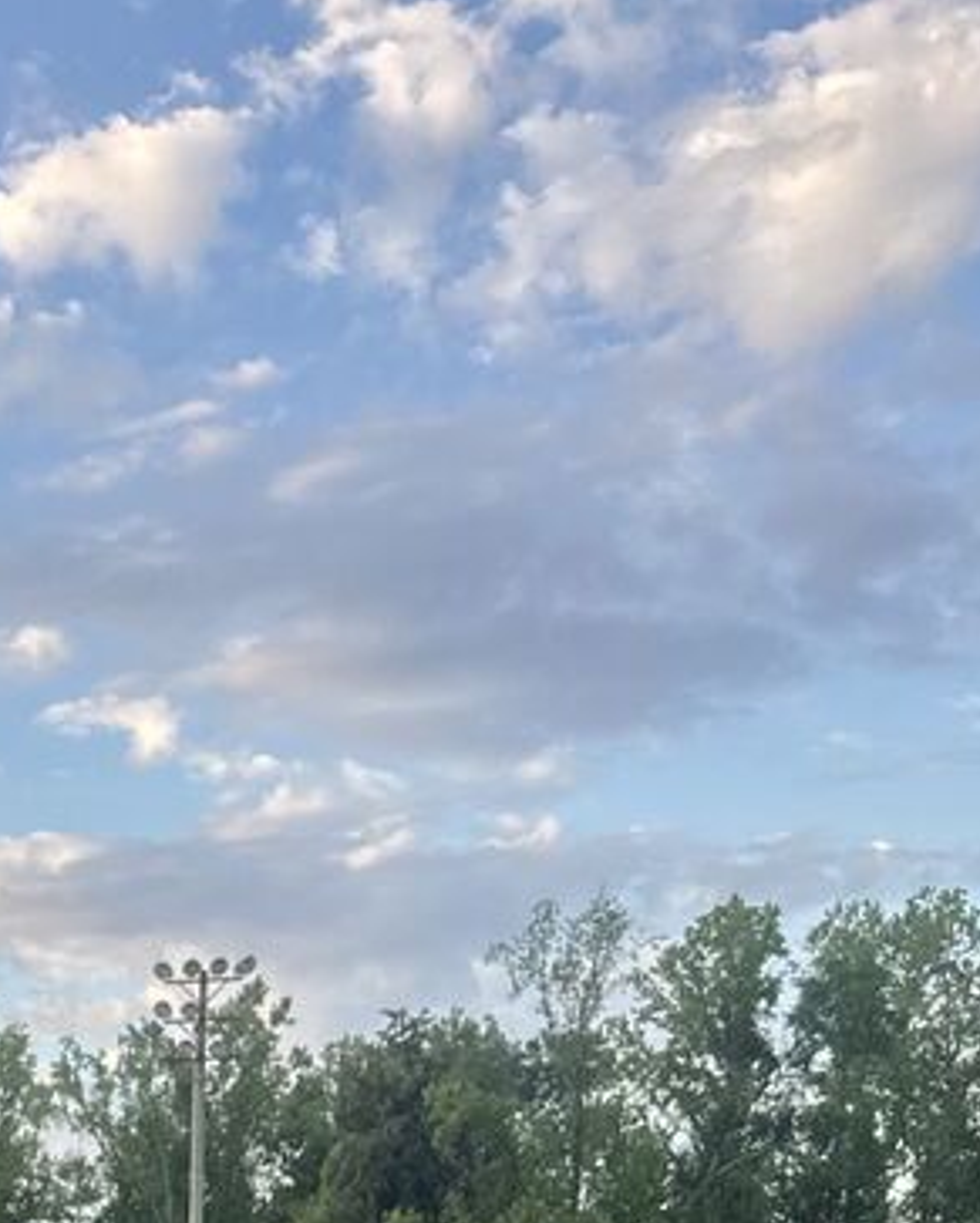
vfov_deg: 24.2
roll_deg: +0.9
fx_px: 2390
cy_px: 1695
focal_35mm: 66
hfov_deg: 21.1
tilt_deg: -5.3
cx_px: -286
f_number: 1.78
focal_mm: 6.76
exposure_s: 1/481
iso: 80
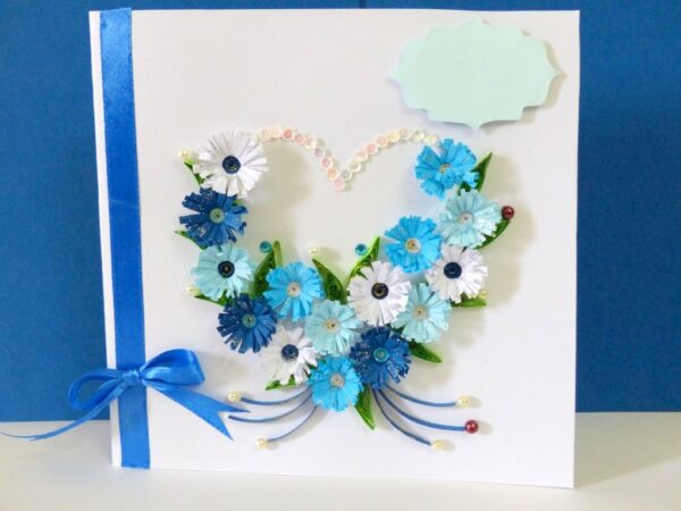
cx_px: 340
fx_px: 689
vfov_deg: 40.7
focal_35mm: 35
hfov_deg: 52.6
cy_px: 256
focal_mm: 6.3
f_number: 2.8
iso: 400
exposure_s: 1/60
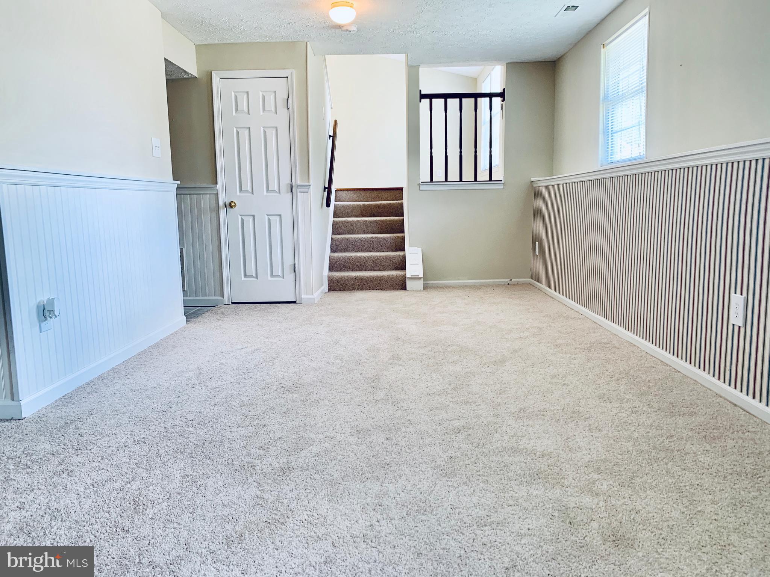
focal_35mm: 26
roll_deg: +0.3
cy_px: 288
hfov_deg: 67.3
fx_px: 578
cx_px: 385
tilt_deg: -7.8
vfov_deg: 53.1
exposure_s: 1/60
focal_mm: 4.25
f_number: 1.8
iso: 64
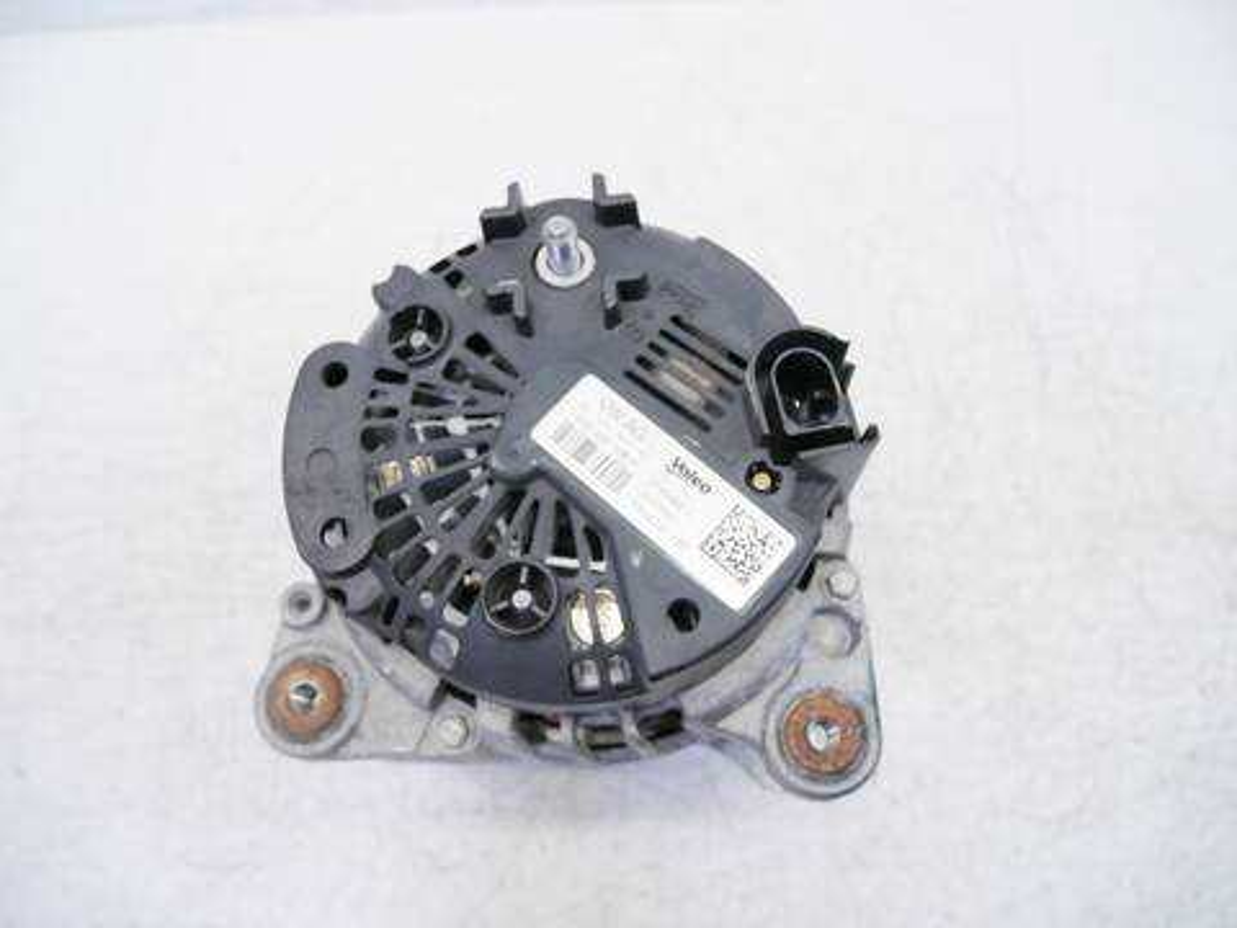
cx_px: 618
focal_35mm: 24
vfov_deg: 56.8
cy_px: 464
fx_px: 858
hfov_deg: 71.6
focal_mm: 12
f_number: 3.5
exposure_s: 1/60
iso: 250
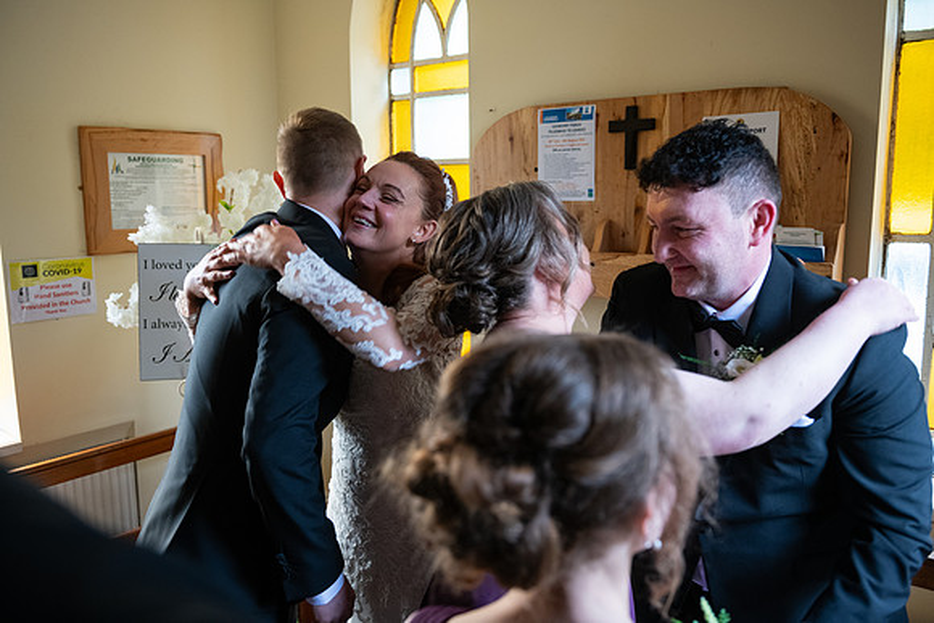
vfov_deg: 45.0
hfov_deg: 63.6
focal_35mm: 29
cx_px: 467
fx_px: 753
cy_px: 312
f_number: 3.5
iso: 1250
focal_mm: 29
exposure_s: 1/160
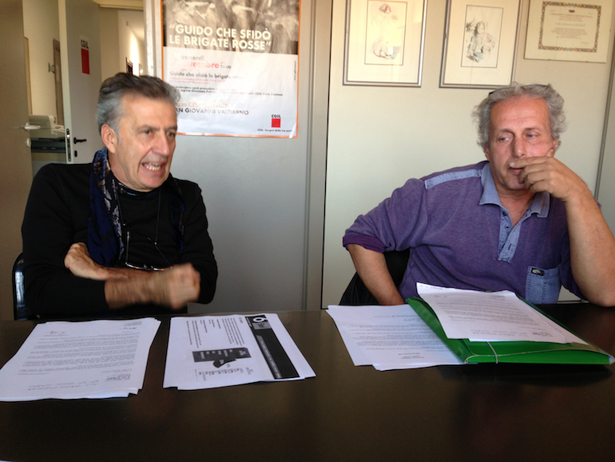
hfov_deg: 55.3
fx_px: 586
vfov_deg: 43.0
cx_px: 308
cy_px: 231
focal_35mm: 33
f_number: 2.4
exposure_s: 1/20
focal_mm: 4.13
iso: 50
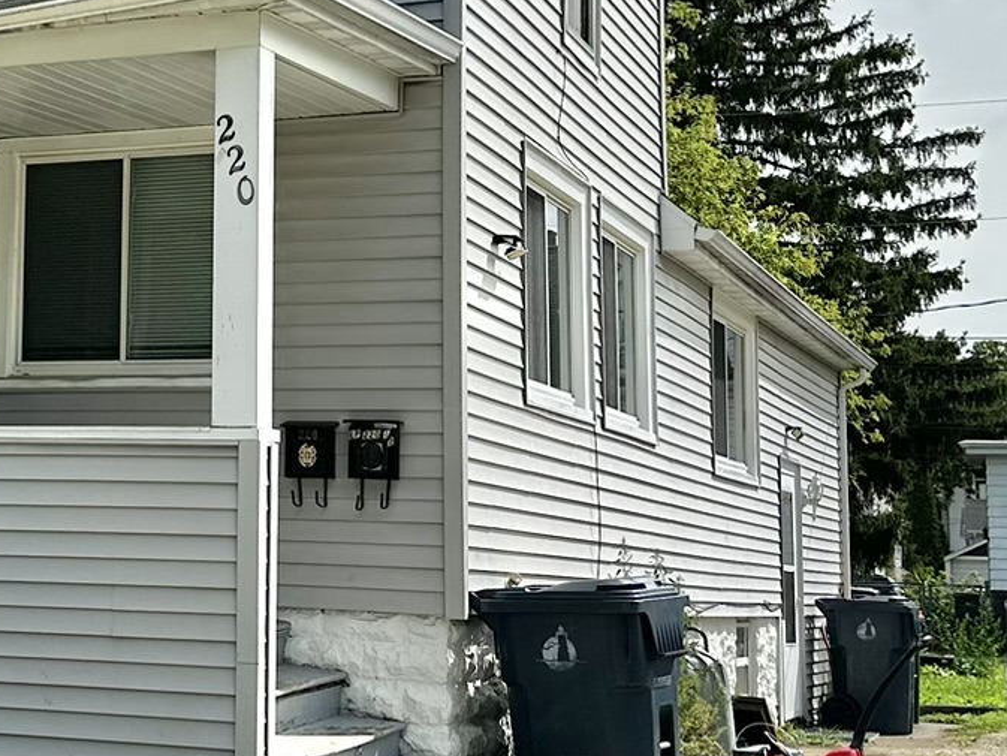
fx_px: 2124
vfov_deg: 20.0
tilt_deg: +8.2
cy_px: 196
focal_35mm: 73
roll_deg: -2.1
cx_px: -115
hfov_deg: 24.7
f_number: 1.78
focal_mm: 6.86
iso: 80
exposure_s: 1/6211
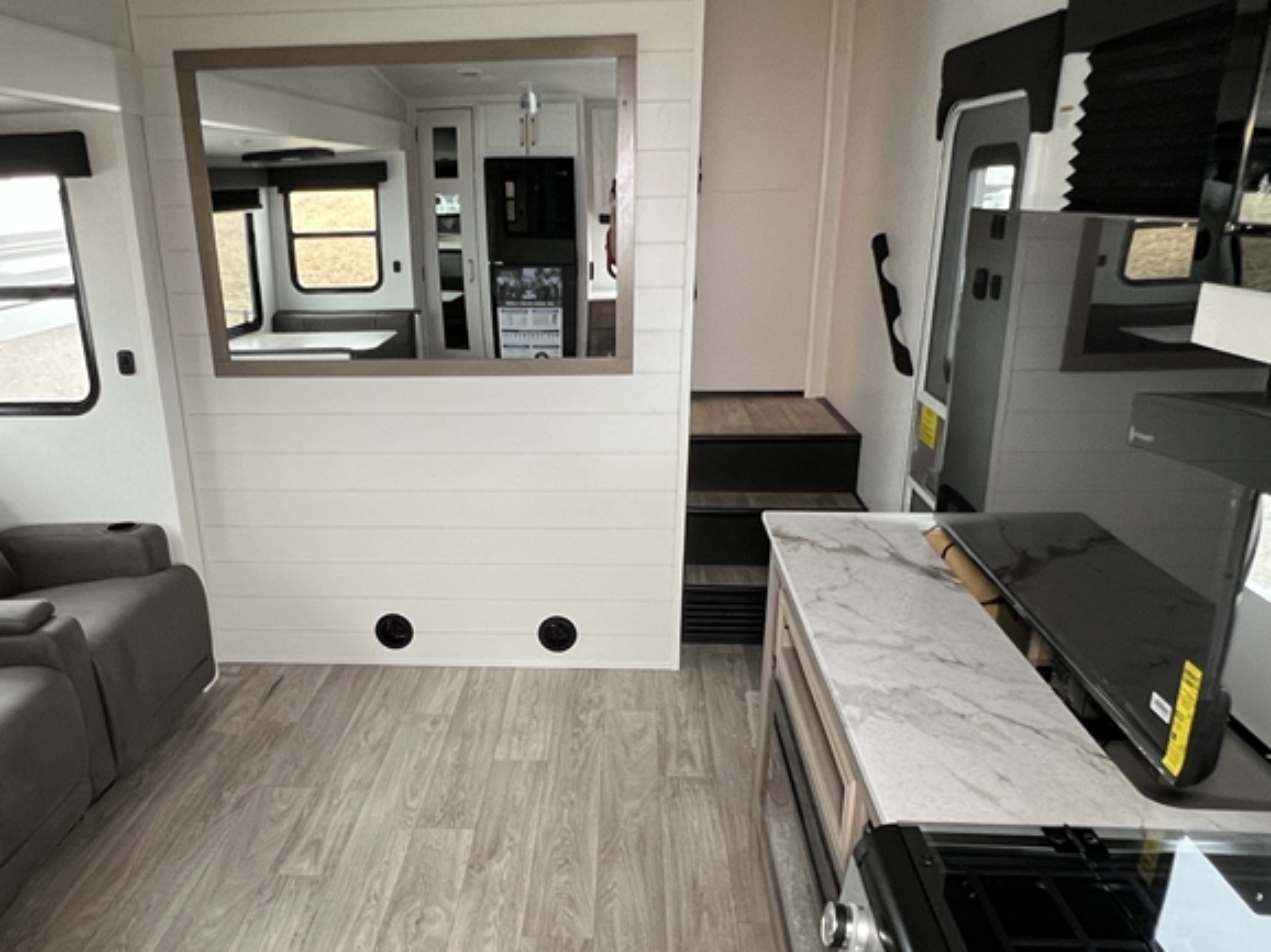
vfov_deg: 50.7
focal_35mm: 27
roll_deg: -0.2
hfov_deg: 65.0
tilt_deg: -20.3
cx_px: 545
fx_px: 991
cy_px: 602
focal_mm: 1.57
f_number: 1.8
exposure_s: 1/99
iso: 200
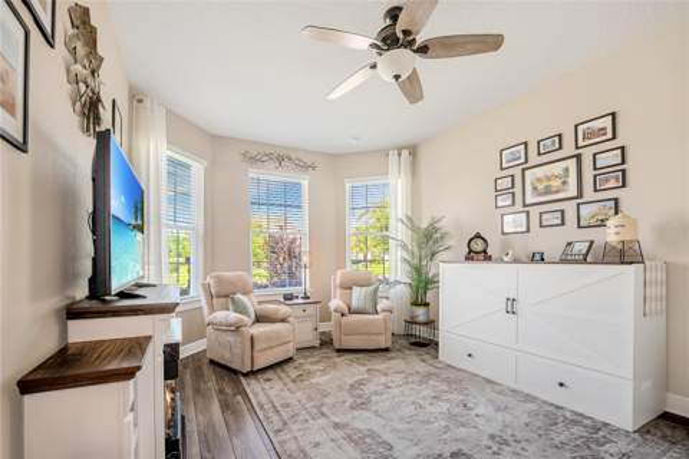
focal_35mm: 14
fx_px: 268
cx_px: 344
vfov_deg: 81.2
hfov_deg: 104.3
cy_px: 230
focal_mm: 14
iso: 80
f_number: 5.6
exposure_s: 1/125
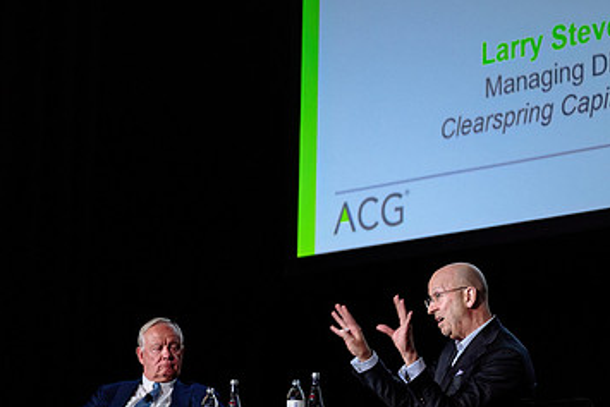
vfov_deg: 10.4
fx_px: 2221
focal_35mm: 131
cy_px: 338
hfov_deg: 15.6
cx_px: 336
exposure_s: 1/160
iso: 1600
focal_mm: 70
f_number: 2.8
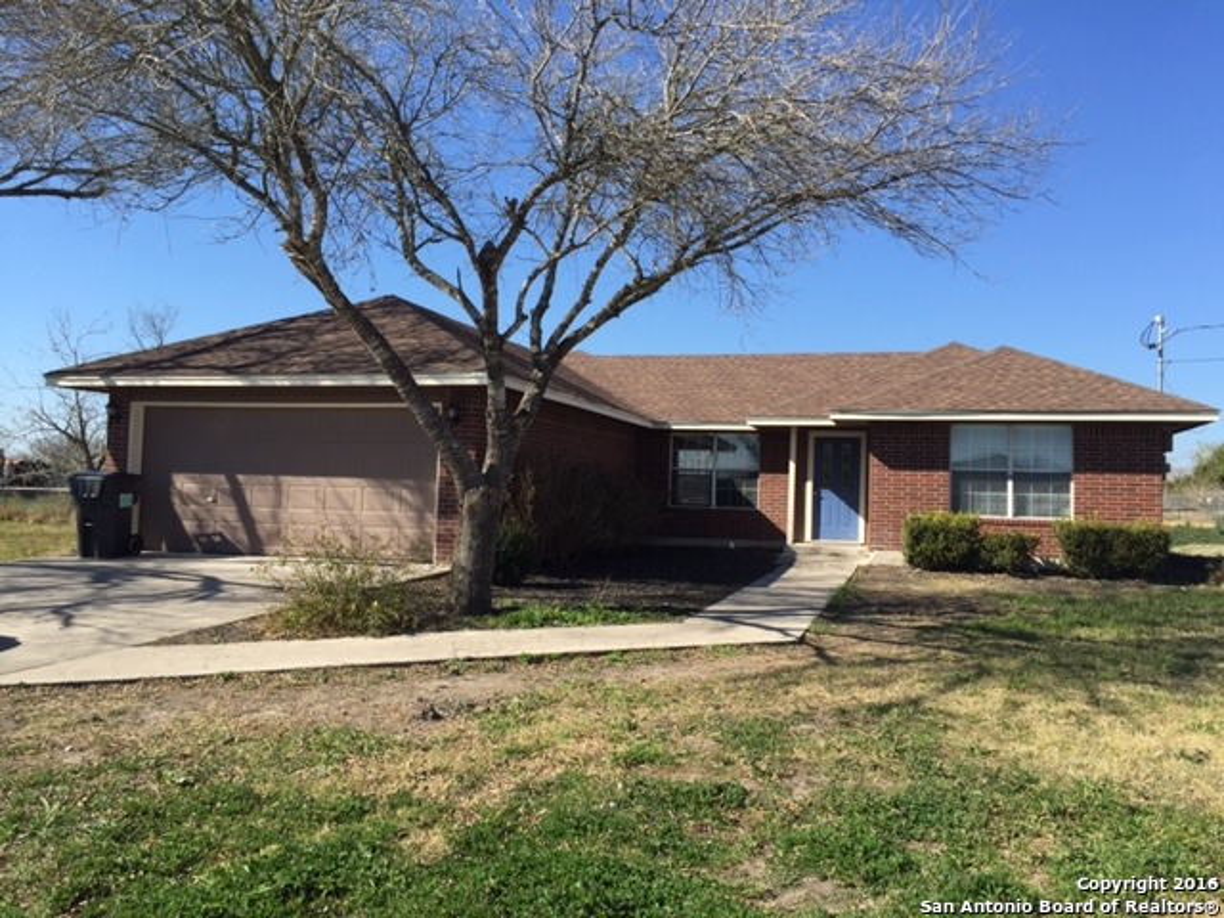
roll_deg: -2.8
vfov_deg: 48.2
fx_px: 1025
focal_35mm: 29
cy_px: 459
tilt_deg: +1.6
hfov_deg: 61.7
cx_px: 612
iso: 32
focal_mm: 4.15
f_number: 2.2
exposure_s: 1/1464
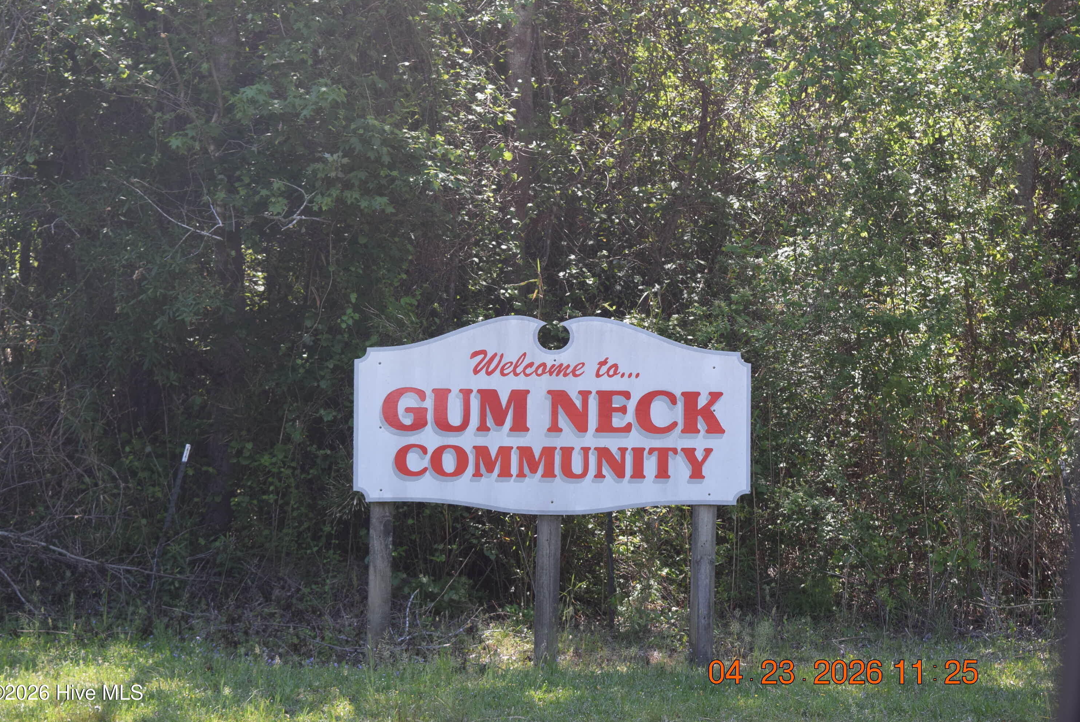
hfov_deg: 24.3
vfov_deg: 16.4
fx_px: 2507
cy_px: 361
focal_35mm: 84
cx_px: 534
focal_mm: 55
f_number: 8
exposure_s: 1/250
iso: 400
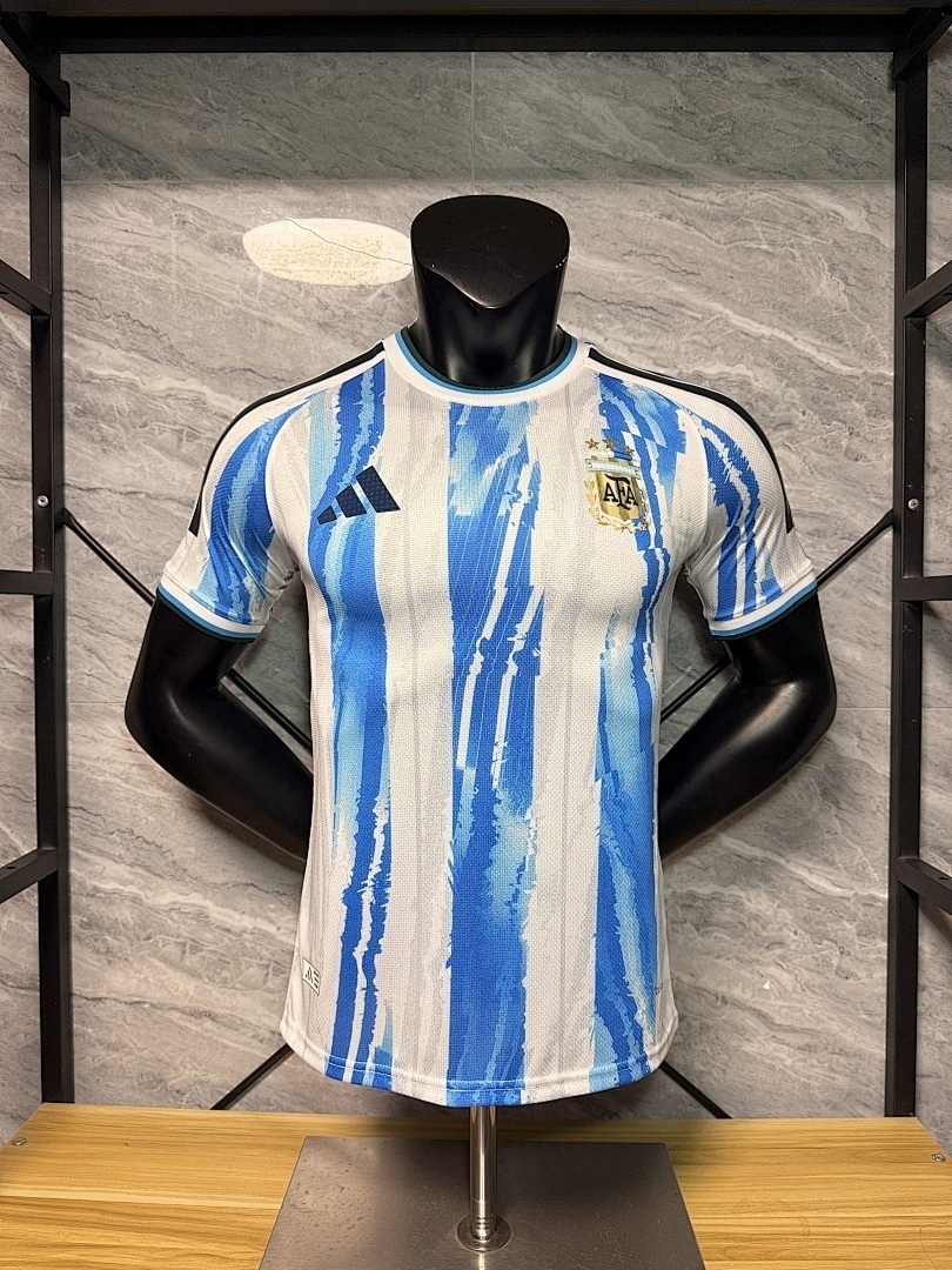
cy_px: 635
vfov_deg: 71.6
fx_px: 880
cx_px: 476
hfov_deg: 56.8
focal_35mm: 24
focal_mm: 6.76
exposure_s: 1/100
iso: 200
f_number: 1.78
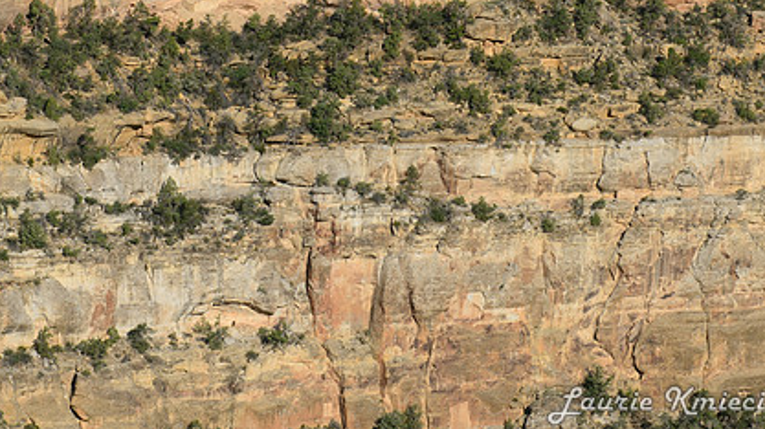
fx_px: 4399
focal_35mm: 217
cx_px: 232
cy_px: -32
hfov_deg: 9.9
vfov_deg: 5.6
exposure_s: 1/200
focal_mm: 70
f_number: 14
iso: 160
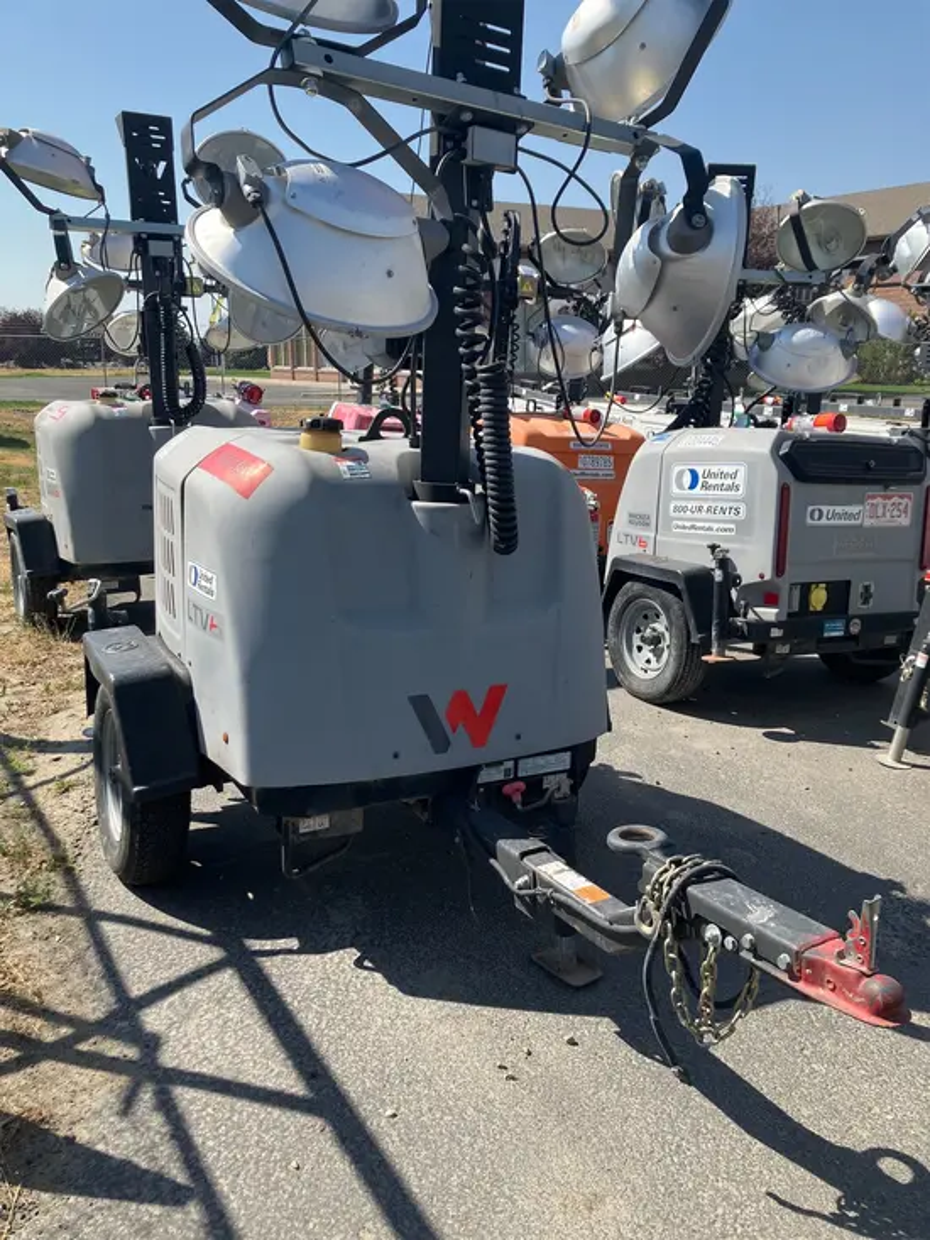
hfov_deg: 49.8
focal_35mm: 28
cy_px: 620
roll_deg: +0.2
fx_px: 1003
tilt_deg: -14.8
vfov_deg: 63.4
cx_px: 465
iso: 32
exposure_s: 1/1279
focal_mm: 3.99
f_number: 1.8
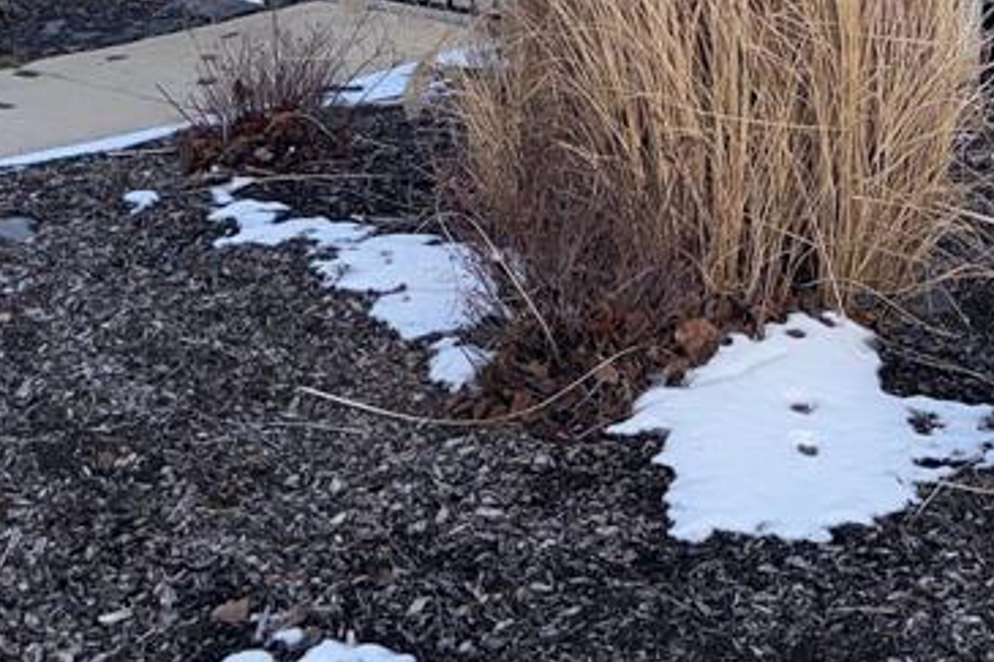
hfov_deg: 28.4
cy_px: -158
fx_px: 1932
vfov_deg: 18.3
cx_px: 743
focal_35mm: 70
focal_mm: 6.76
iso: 50
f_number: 1.78
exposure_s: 1/2370
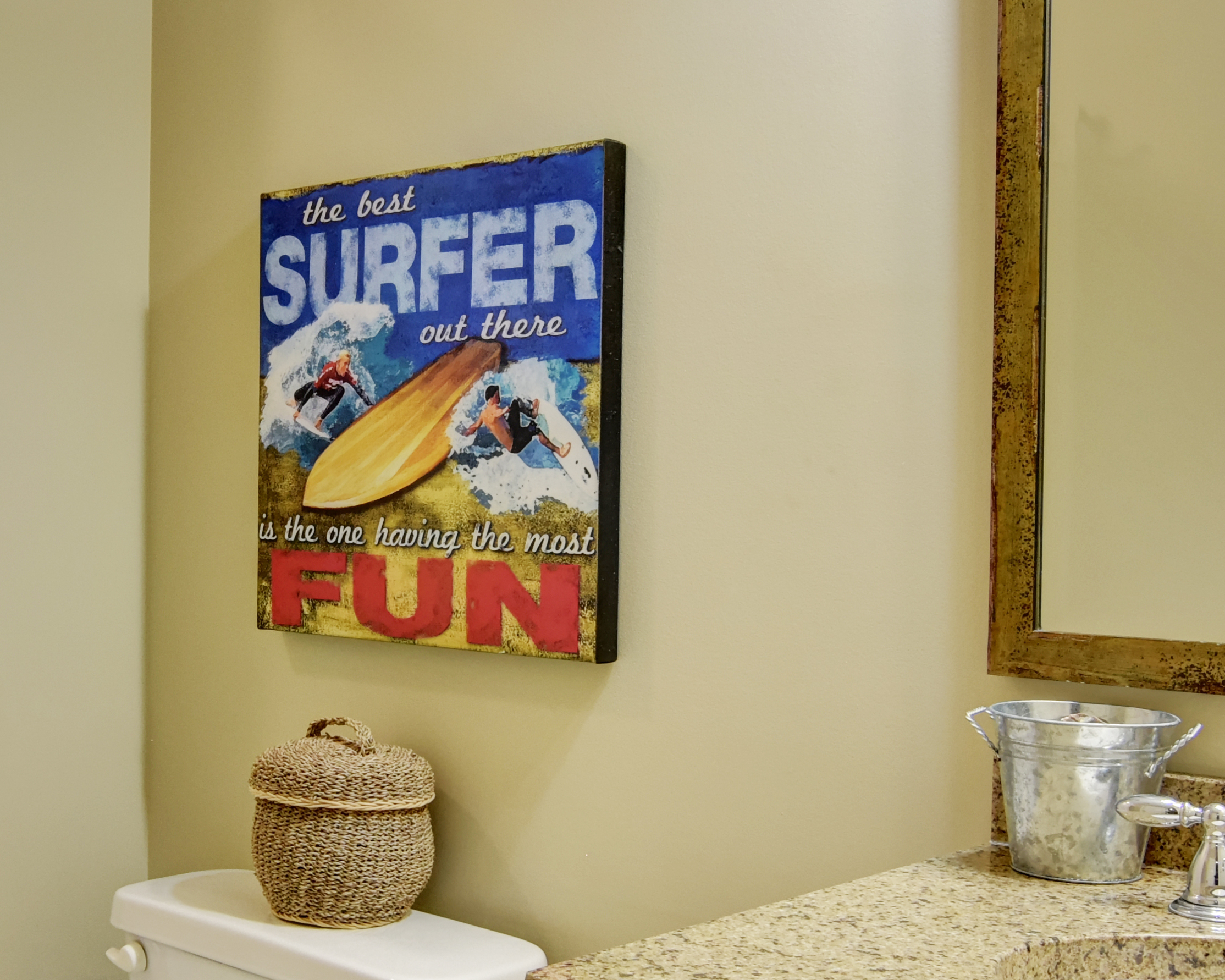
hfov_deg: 38.1
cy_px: 558
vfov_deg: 31.3
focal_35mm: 48
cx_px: 394
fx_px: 1749
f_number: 8
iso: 800
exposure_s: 1/10
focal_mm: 13
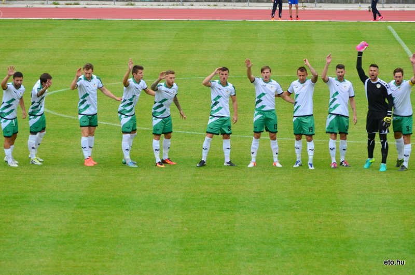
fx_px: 2675
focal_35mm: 232
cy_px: 138
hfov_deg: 8.9
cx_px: 208
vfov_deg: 5.9
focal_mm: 155
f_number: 4.8
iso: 800
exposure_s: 1/1000
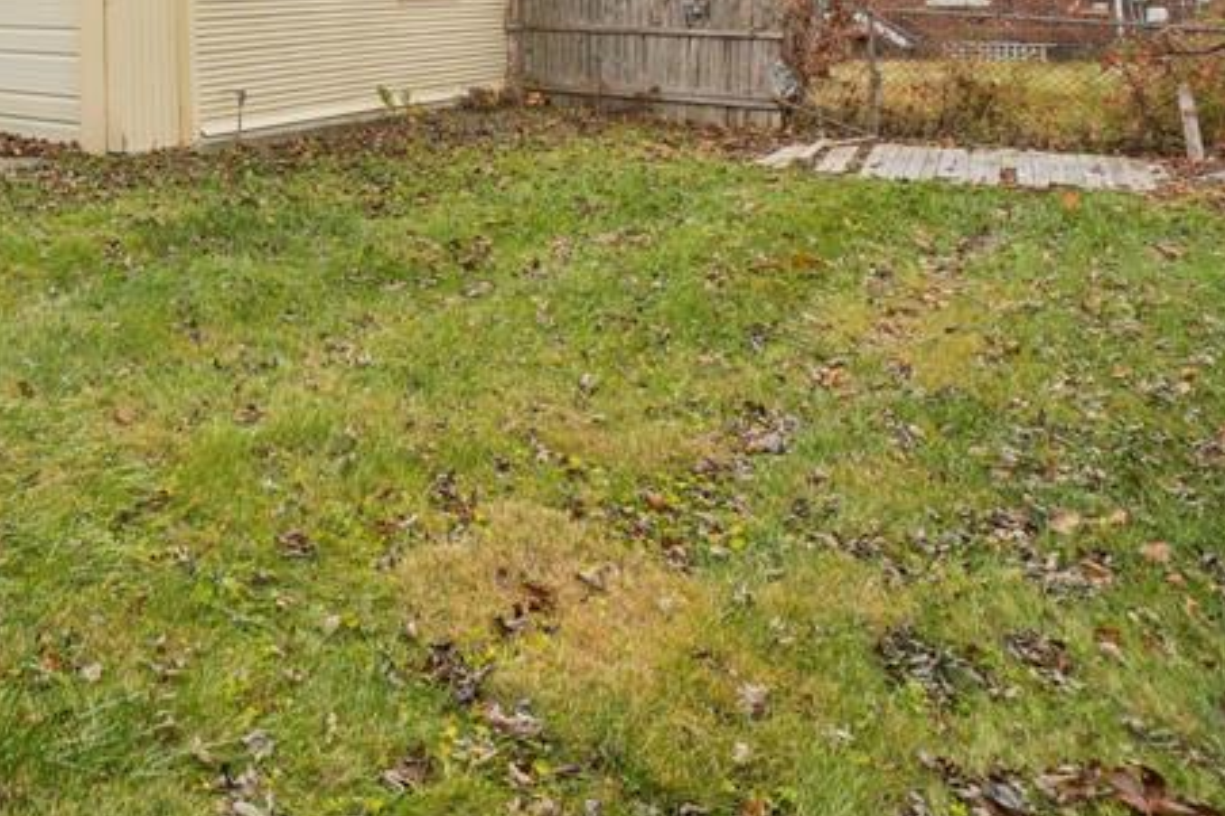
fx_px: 1156
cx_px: 16
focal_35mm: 34
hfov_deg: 47.1
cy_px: 33
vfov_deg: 35.7
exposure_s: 1/30
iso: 125
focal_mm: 10
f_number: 8
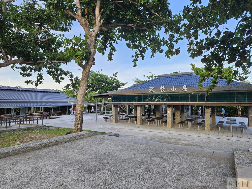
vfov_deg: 58.9
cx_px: 126
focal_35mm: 23
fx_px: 167
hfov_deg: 73.9
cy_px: 94
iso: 64
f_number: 1.8
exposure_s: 1/180
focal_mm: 5.4
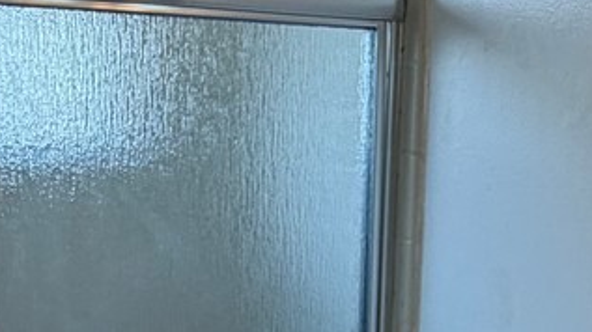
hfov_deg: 27.4
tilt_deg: -16.0
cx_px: 392
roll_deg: -2.0
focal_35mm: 77
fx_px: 1208
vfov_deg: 15.0
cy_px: 427
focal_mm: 2.22
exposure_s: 1/120
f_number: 2.2
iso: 64
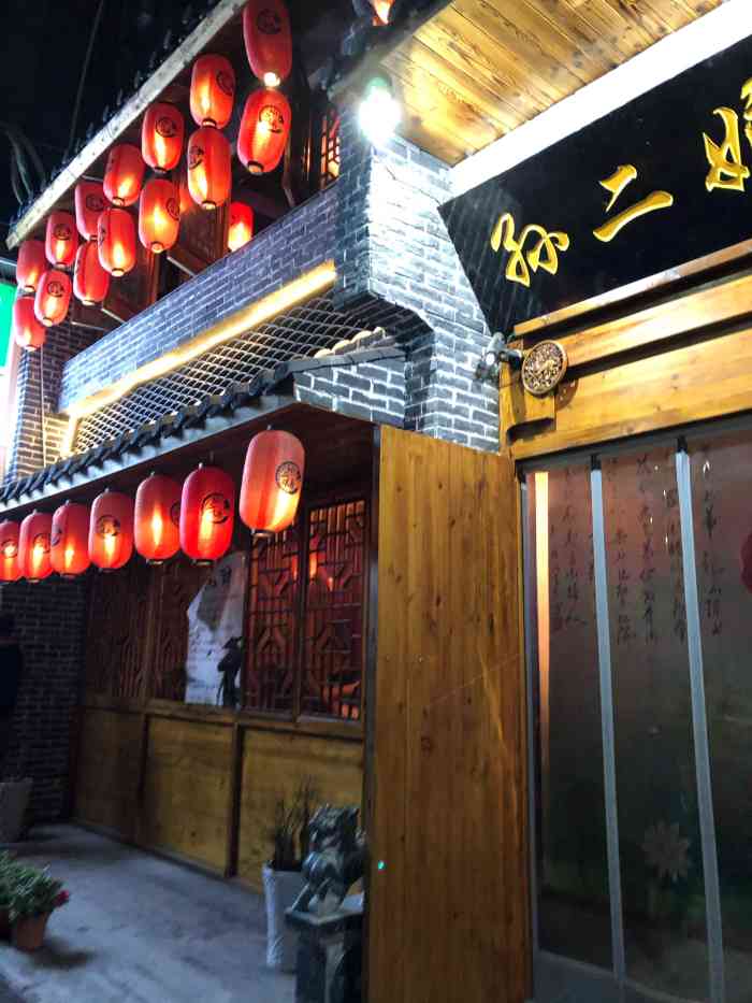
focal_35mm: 28
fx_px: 811
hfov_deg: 49.8
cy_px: 502
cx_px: 376
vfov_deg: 63.4
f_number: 1.8
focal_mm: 4
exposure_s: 1/4
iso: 100
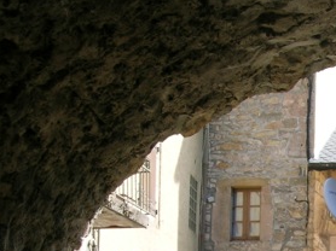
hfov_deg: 13.1
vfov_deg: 10.1
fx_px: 1397
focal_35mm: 144
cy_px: 340
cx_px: 482
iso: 50
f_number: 5.4
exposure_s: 1/126
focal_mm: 10.3
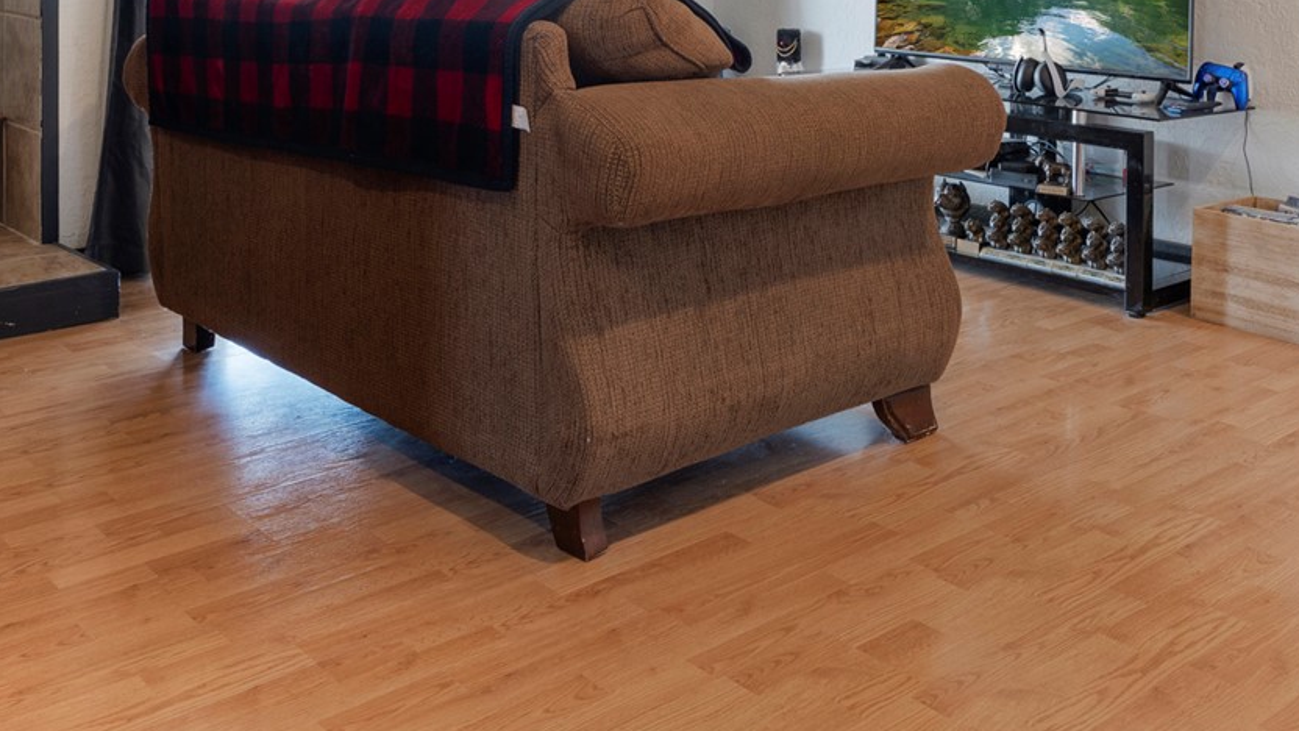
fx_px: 1412
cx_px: 635
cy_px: -71
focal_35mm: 41
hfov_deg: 49.4
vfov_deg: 26.7
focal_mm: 16
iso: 200
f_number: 8
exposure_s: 1/2
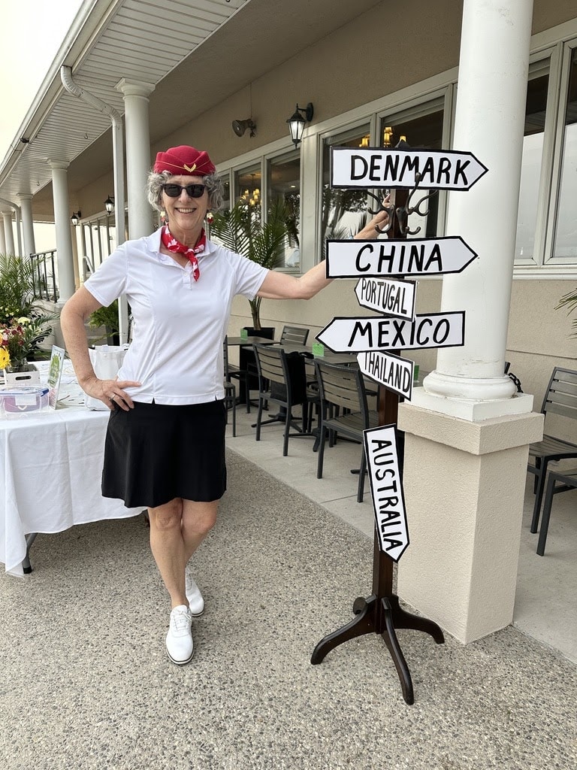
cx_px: 288
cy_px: 385
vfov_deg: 71.6
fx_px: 533
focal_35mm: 24
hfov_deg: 56.8
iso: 80
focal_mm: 6.86
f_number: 1.78
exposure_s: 1/630
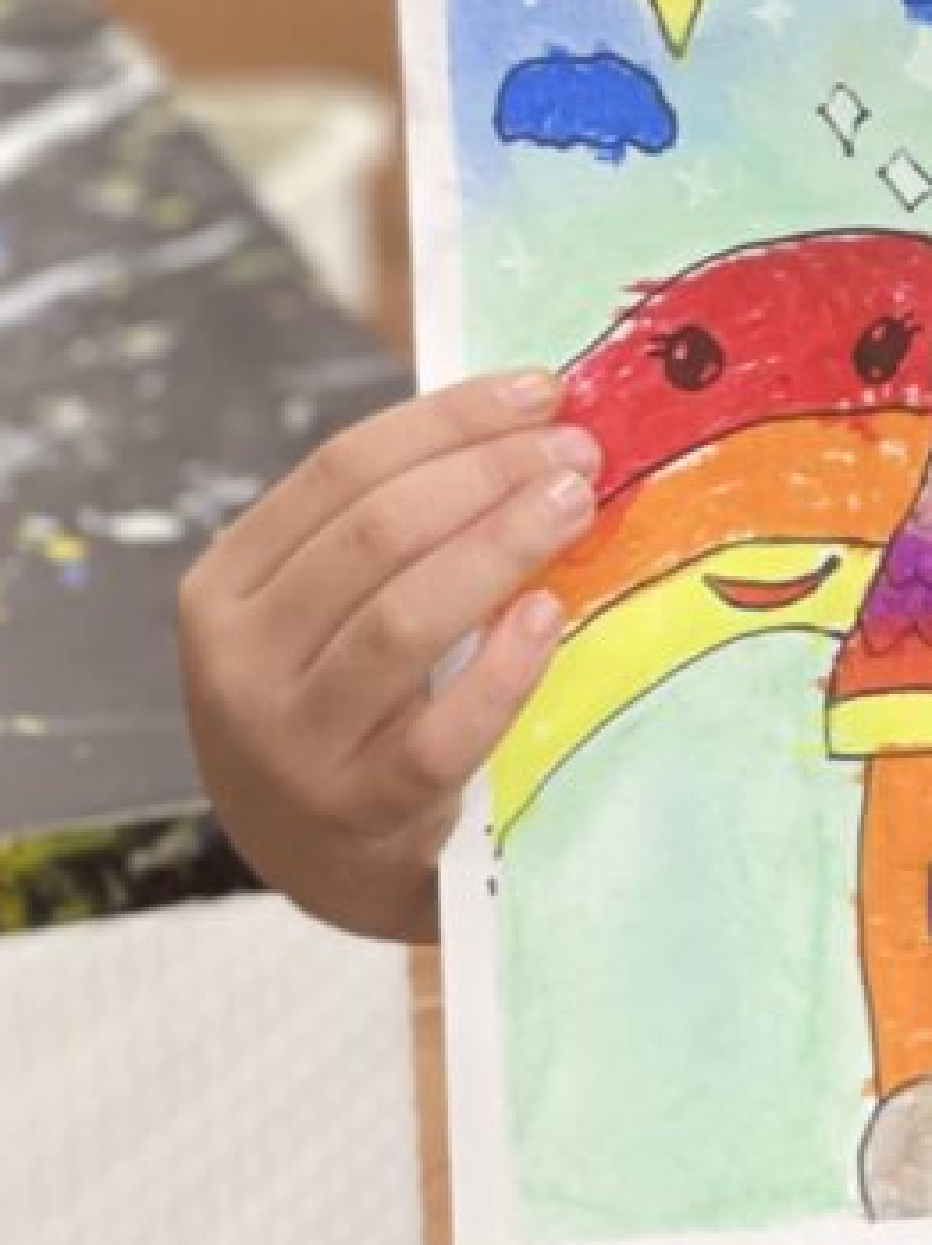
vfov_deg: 8.1
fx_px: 8770
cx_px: 1672
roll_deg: +1.3
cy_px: -201
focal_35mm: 244
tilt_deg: -13.8
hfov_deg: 6.0
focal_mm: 7.5
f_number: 2.2
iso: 250
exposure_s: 1/81
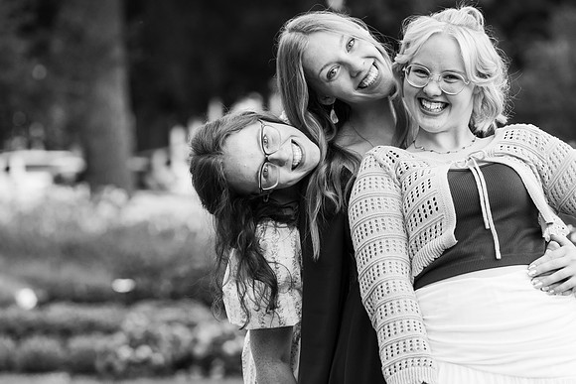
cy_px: 192
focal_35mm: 200
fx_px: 3201
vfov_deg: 6.9
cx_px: 288
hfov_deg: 10.3
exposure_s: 1/200
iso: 2500
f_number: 5.6
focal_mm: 200
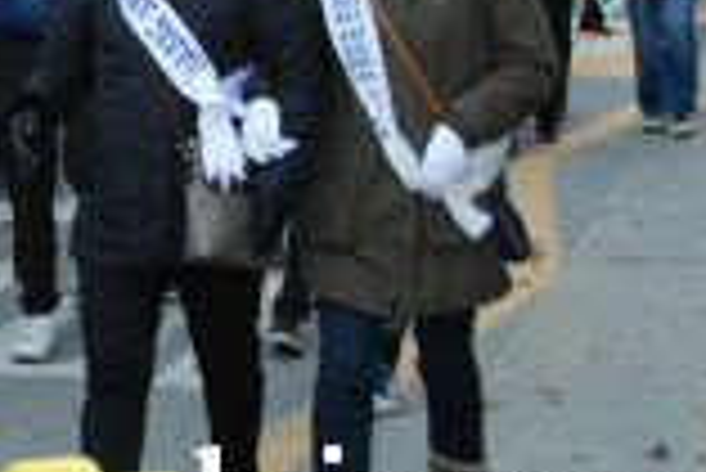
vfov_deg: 8.9
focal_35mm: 153
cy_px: -70
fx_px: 3003
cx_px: -31
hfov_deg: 13.2
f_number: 6.3
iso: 800
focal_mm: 32
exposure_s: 1/160
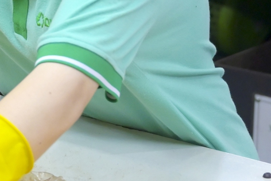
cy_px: -35
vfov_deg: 5.9
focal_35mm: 233
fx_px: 1754
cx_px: 13
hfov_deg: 8.8
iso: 1250
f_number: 4
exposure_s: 1/250
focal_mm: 43
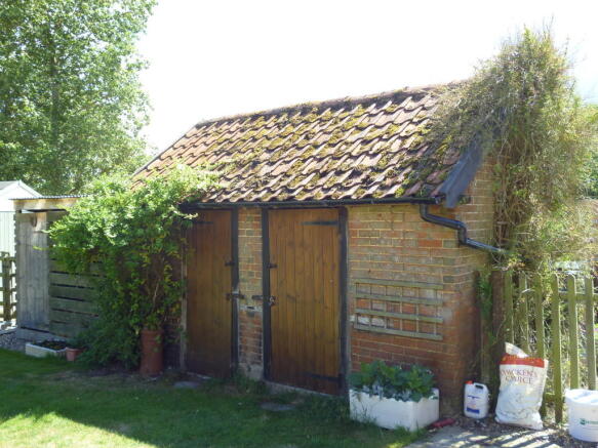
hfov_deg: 51.4
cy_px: 224
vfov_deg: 39.6
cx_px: 299
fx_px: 622
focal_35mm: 36
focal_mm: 6.4
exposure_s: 1/160
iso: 100
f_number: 3.5
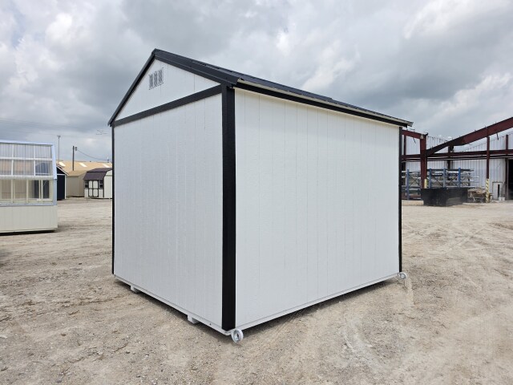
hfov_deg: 73.9
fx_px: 341
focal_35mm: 23
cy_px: 192
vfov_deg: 58.9
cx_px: 256
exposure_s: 1/7939
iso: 50
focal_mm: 6.5
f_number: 1.4
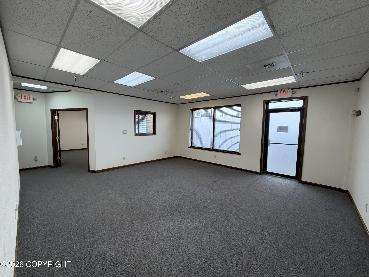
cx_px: 184
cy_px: 138
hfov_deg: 102.1
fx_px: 149
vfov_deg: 85.7
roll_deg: -0.9
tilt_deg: -5.0
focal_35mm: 14
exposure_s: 1/120
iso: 64
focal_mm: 2.22
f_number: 2.2
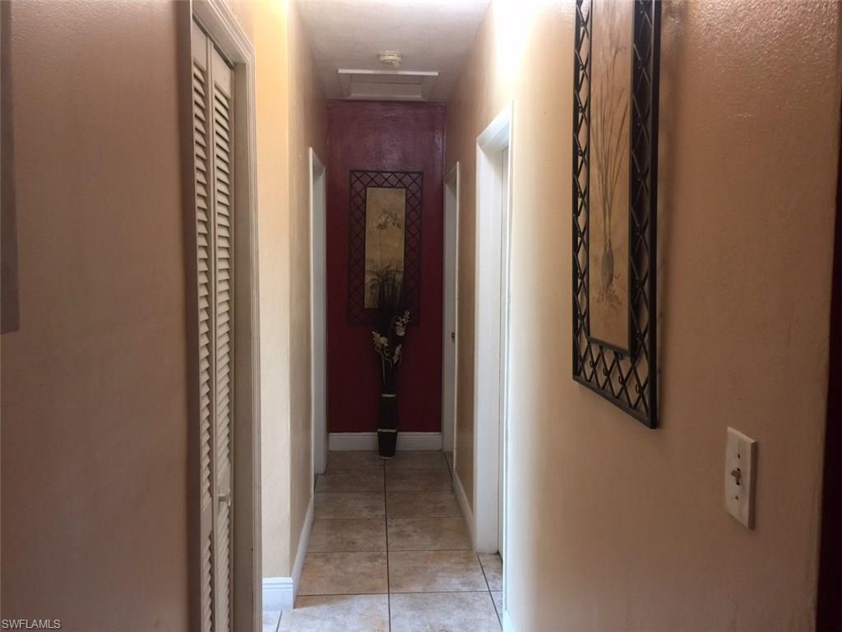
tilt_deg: -4.9
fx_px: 705
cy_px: 316
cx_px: 421
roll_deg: -2.1
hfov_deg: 61.7
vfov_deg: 48.2
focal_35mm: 29
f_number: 2.2
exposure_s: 1/15
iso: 64
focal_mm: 4.15
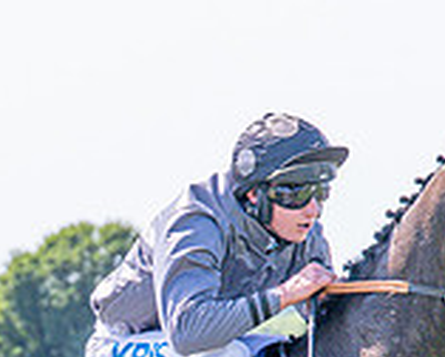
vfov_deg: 4.1
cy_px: 485
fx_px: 4985
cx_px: 209
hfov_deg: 5.1
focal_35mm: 378
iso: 400
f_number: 4
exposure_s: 1/2000
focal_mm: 70
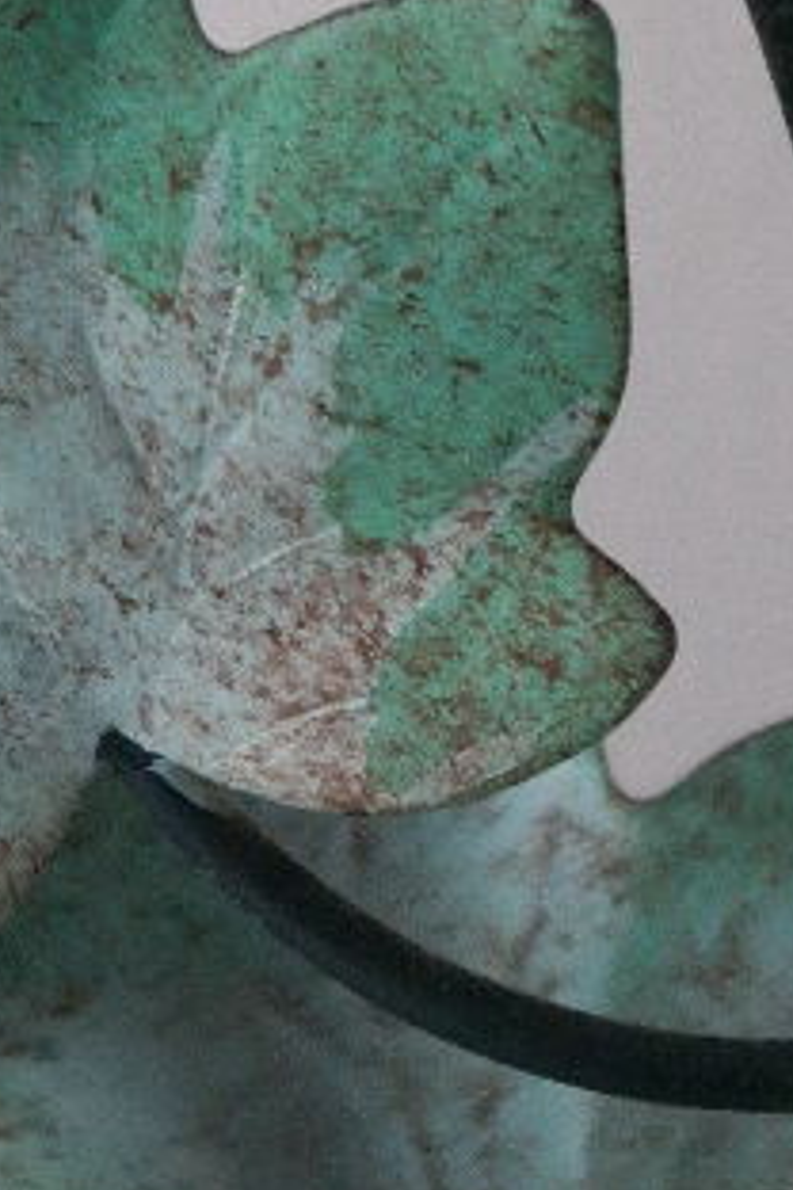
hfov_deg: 3.2
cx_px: 244
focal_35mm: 427
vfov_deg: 4.8
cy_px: -500
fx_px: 14108
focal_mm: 50
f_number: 5.6
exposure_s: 1/80
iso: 1600
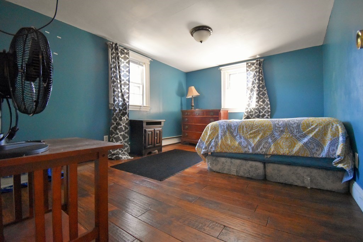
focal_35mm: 15
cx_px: 182
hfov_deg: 100.4
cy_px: 121
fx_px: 151
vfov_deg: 77.3
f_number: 4.5
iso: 3600
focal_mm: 10
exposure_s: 1/125
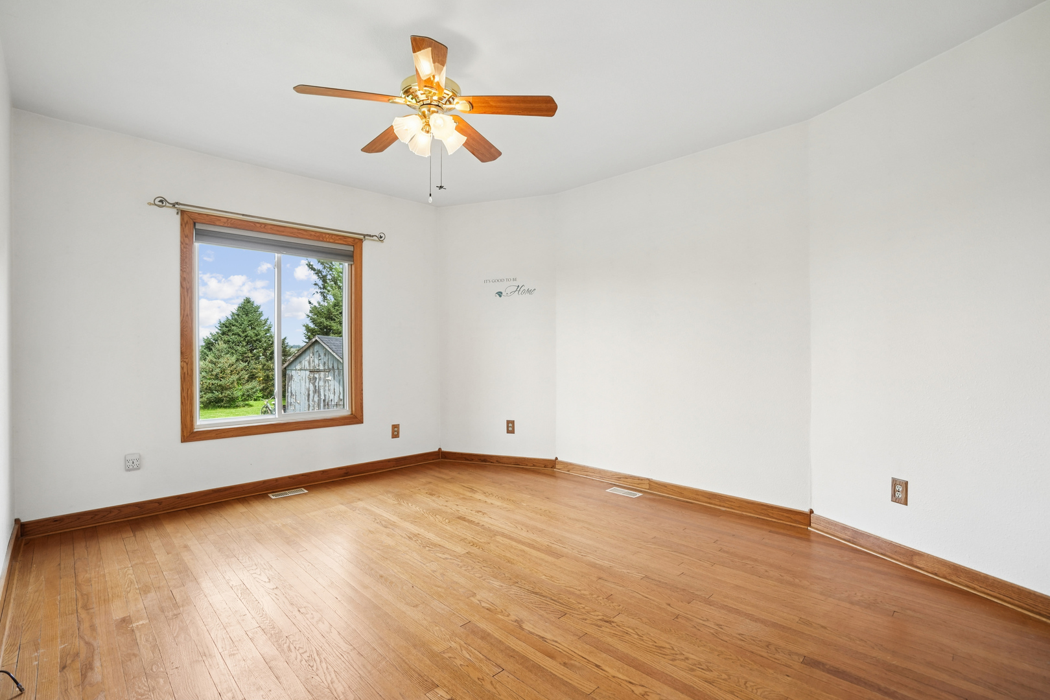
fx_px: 467
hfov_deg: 96.7
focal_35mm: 16
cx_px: 525
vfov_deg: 73.7
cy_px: 350
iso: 400
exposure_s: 1/80
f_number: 6.3
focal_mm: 16
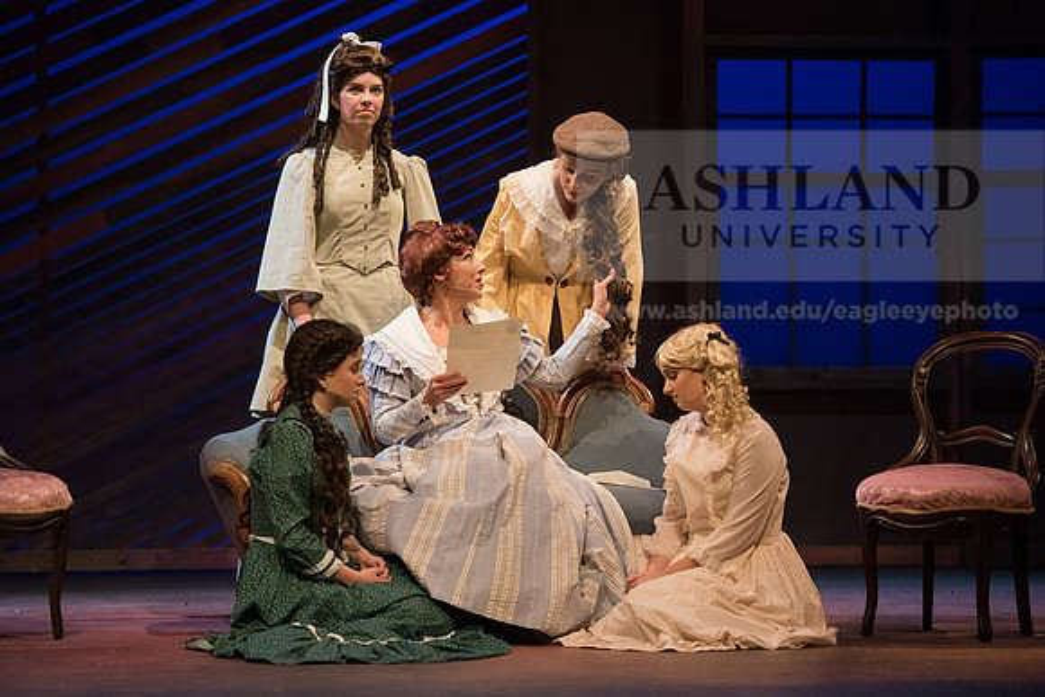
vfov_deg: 9.2
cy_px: 348
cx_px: 522
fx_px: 4355
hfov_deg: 13.7
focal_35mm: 150
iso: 4000
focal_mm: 150
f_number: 4
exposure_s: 1/320
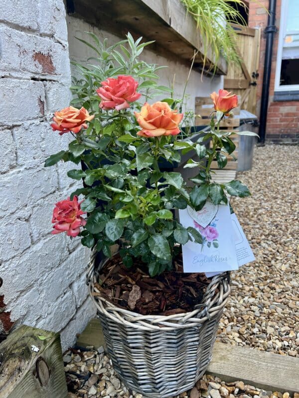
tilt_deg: -17.9
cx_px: 150
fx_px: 299
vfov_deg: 67.3
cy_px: 199
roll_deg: +2.8
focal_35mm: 26
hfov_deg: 53.1
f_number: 1.5
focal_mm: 5.7
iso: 50
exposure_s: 1/121
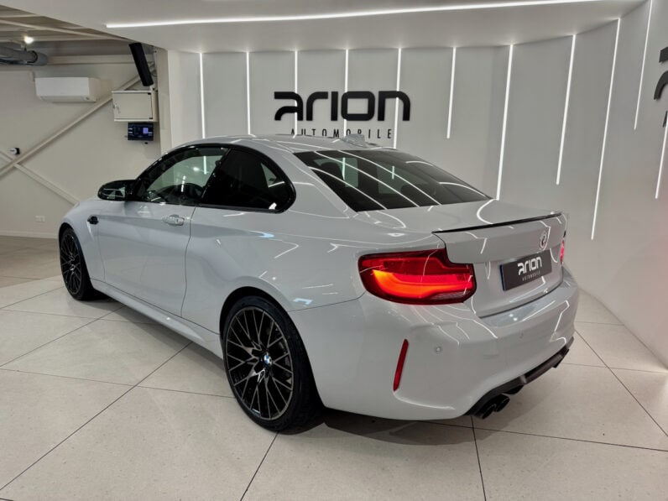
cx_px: 334
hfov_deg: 71.6
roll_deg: -0.5
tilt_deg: -9.1
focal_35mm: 24
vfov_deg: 56.8
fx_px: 463
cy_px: 250
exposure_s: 1/100
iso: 125
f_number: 1.78
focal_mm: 6.76
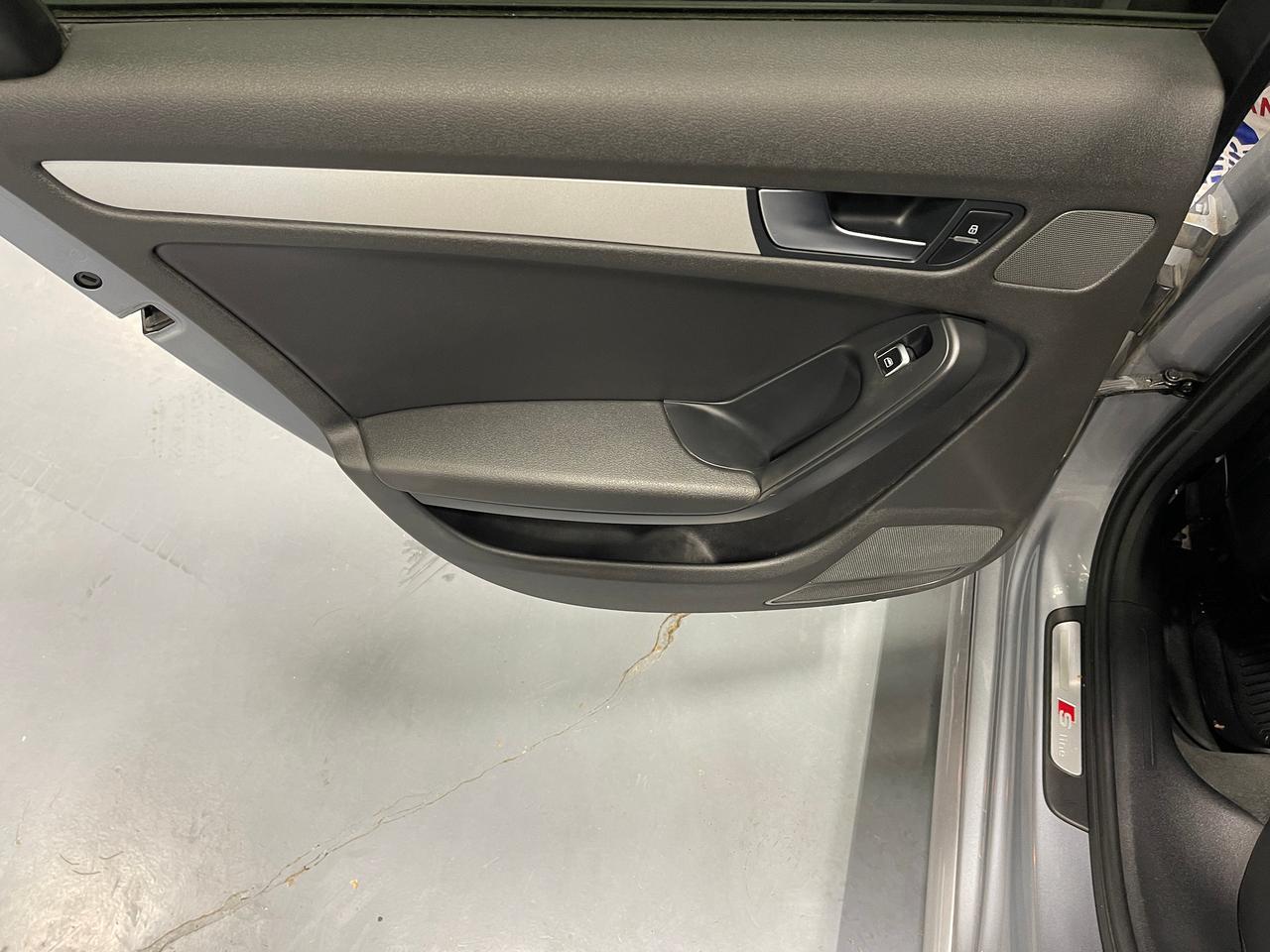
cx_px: 635
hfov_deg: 69.4
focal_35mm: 25
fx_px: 917
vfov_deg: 54.9
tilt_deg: -54.2
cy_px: 476
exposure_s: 1/60
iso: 125
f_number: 1.6
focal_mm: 5.1
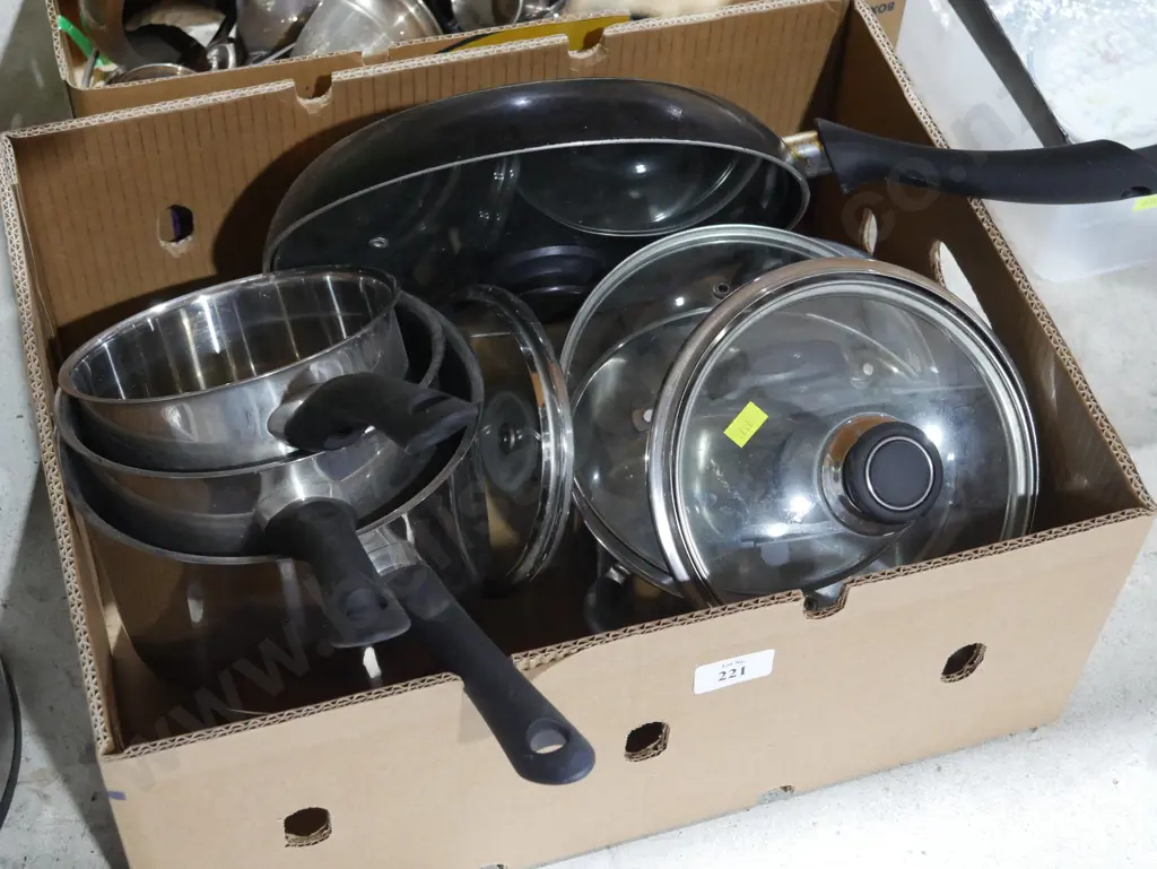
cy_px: 434
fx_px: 1939
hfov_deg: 33.2
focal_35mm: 58
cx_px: 578
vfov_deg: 25.3
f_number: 5.4
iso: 2000
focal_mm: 29
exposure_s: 1/60
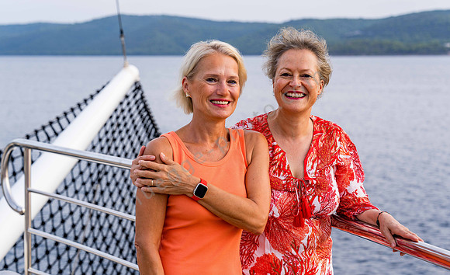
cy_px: 146
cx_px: 225
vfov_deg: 17.5
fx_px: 890
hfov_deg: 28.4
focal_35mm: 73
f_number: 4.5
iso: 100
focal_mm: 70
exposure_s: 1/125
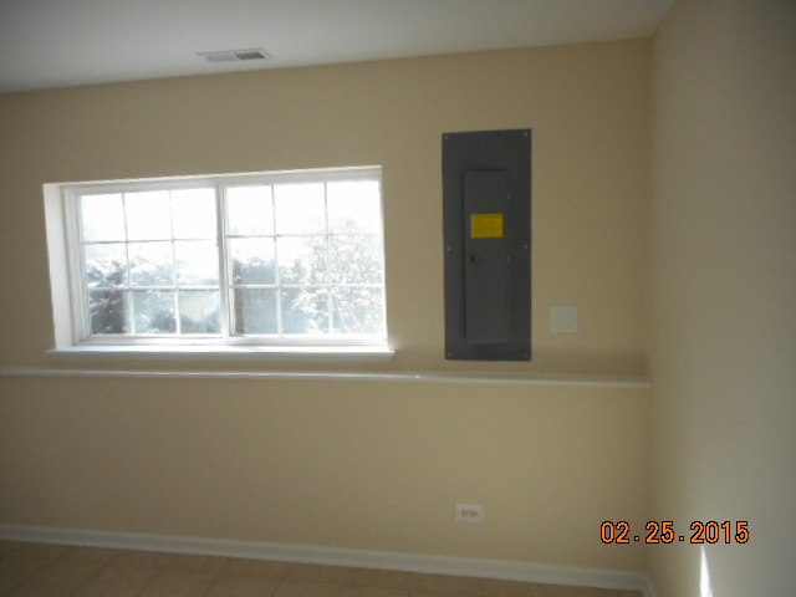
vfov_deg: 54.9
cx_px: 398
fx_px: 575
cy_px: 298
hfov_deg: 69.4
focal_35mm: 25
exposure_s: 1/250
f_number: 3.7
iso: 200
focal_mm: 4.5
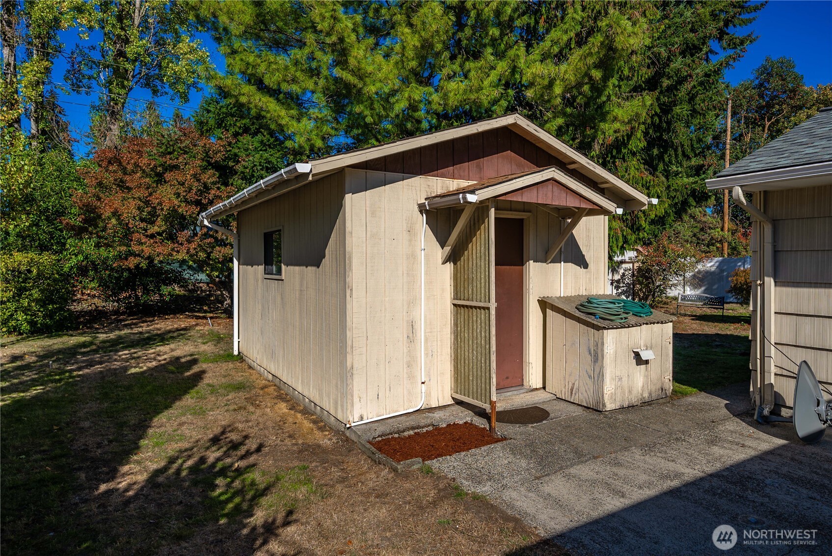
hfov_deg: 81.2
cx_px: 416
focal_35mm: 21
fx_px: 486
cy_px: 278
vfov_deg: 59.6
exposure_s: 1/250
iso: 80
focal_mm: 21
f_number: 7.1
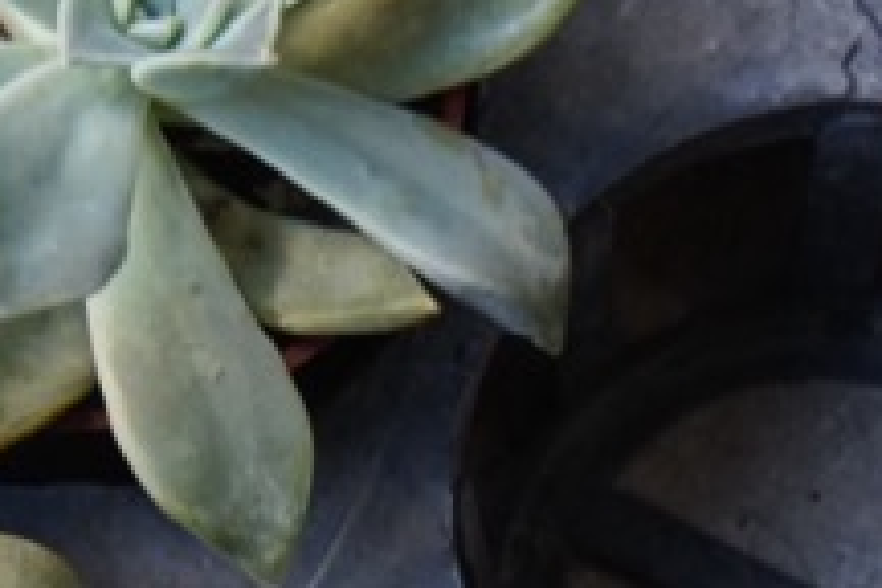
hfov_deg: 6.5
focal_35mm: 313
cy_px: 161
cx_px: -294
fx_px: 7668
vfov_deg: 4.4
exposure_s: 1/160
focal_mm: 50
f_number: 5.6
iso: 800
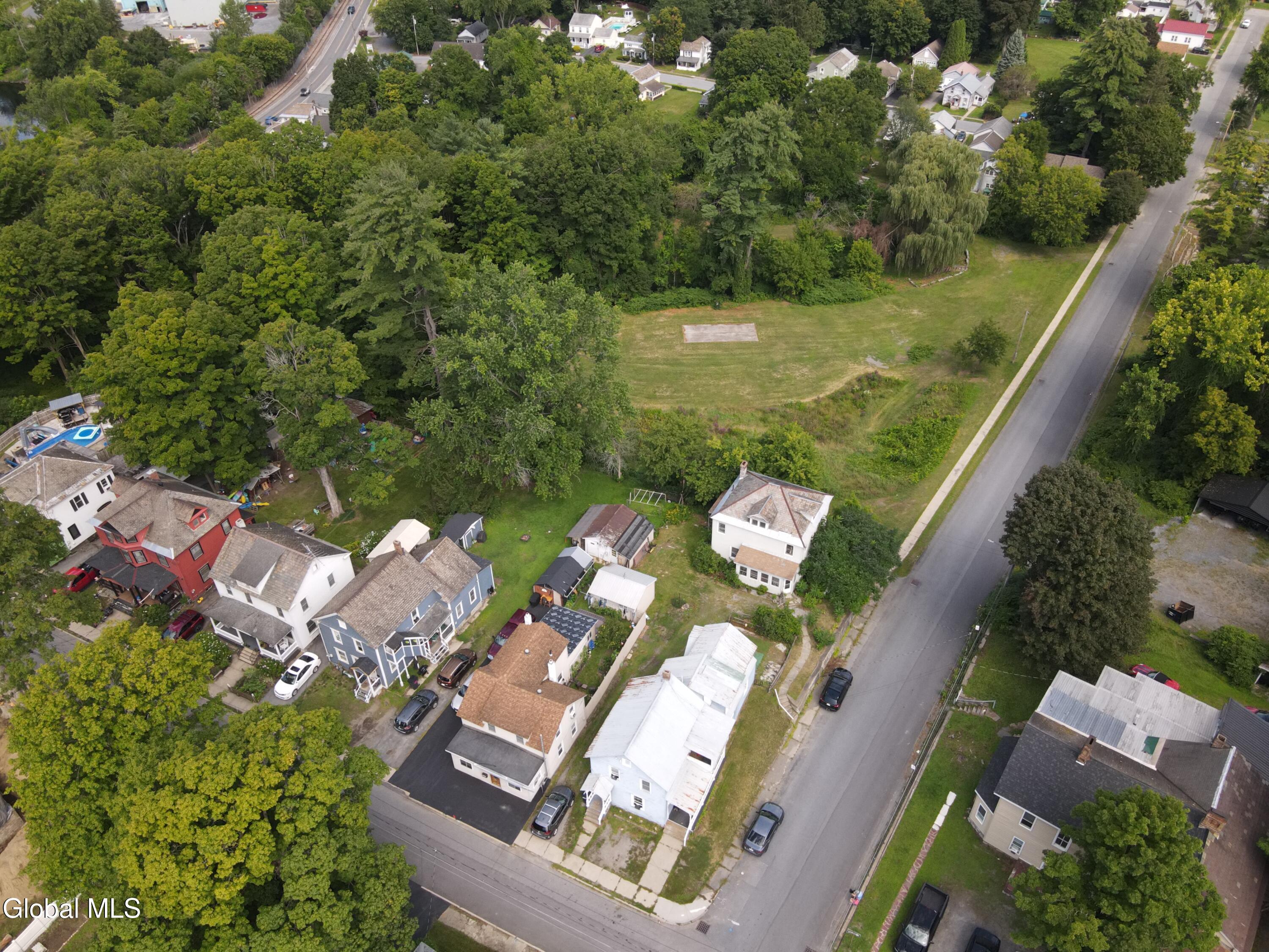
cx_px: 634
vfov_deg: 56.8
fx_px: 880
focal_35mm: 24
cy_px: 476
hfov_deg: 71.6
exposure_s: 1/15
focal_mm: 4.5
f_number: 2.8
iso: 400
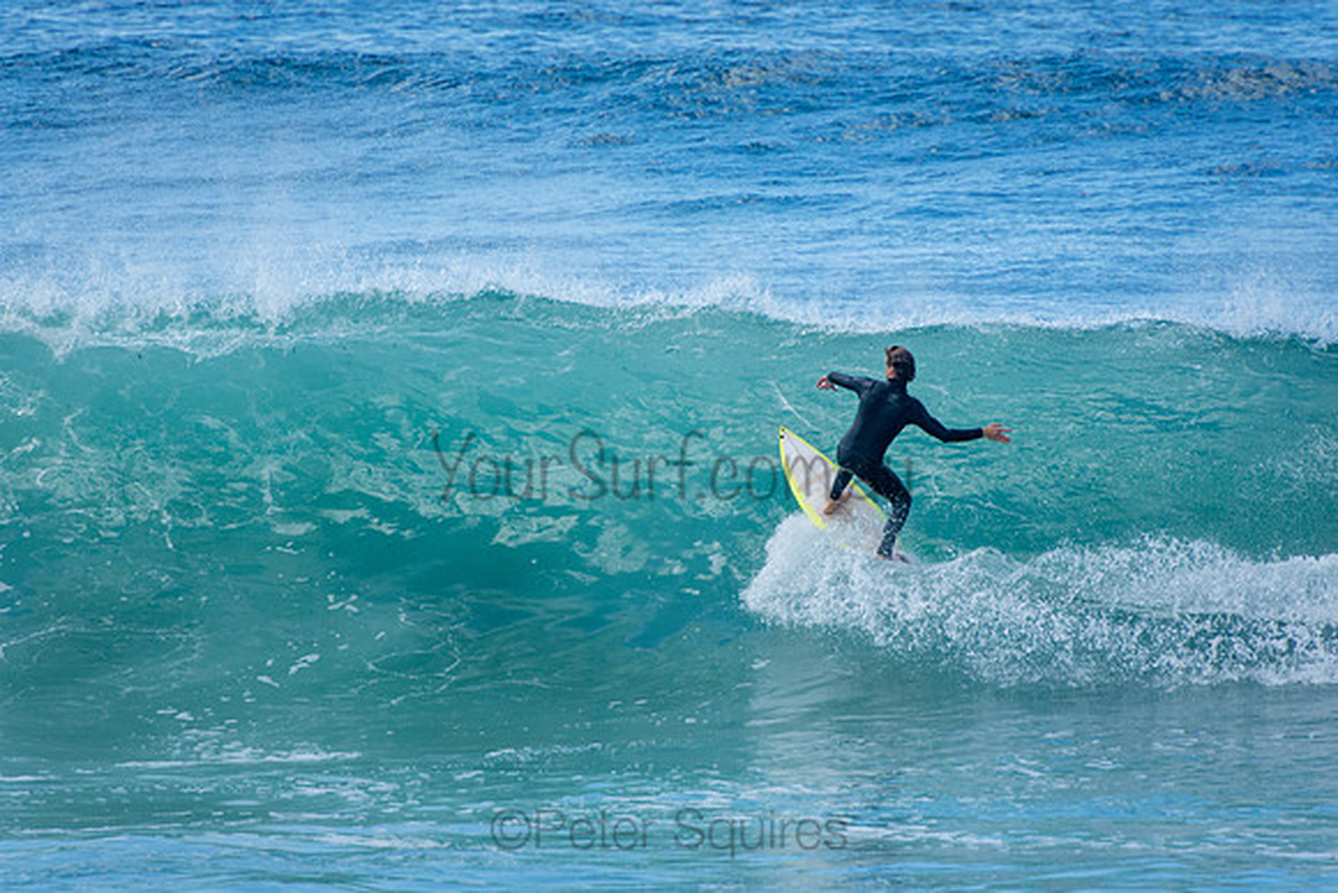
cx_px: 669
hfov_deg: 3.4
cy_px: 446
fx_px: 22304
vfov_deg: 2.3
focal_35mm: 600
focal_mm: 400
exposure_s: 1/2000
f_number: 5.6
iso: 560
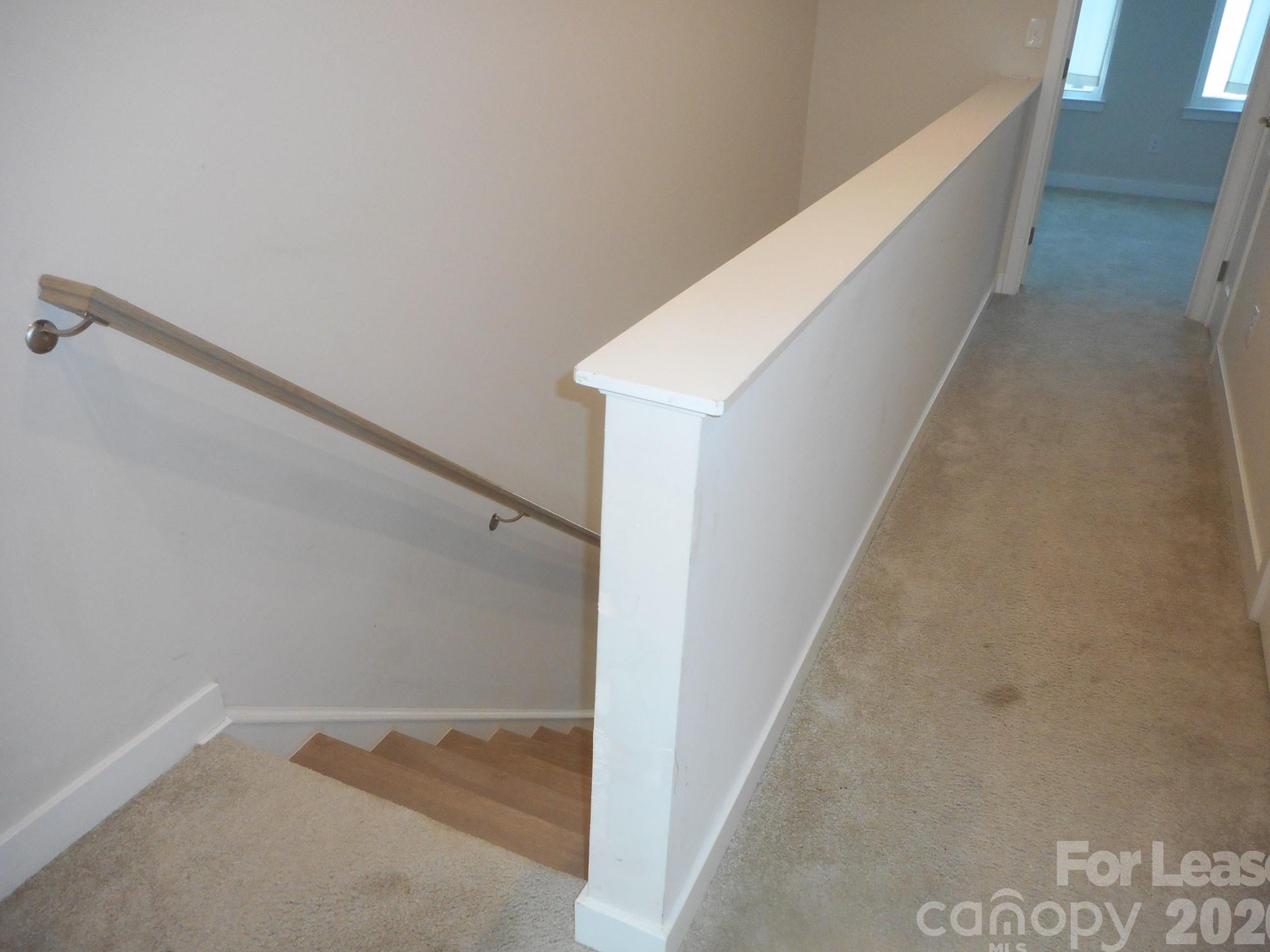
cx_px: 644
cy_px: 472
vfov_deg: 53.1
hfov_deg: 67.3
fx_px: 954
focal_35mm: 26
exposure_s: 1/25
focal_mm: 4.5
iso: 220
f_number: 3.7
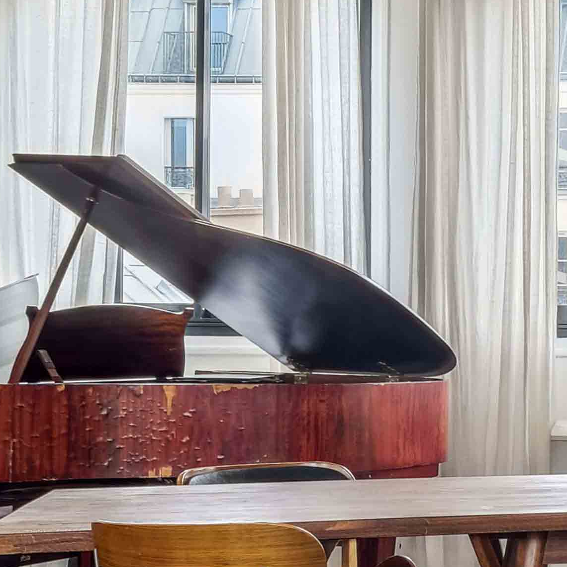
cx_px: 1065
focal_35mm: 89
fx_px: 1649
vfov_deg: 19.5
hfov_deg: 16.0
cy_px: 288
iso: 200
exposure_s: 1/2.5
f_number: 11
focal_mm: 13.2
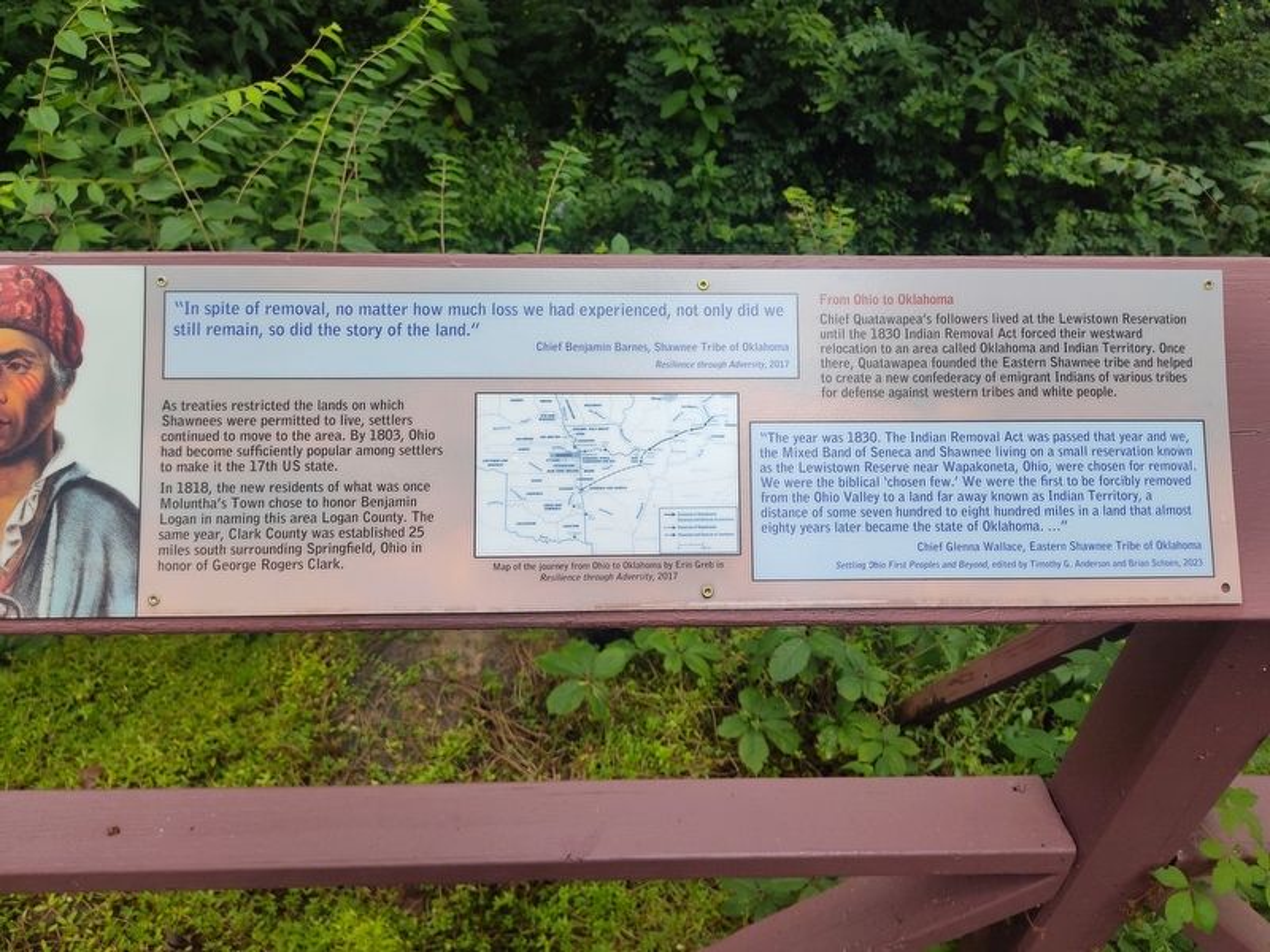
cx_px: 635
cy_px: 476
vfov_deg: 58.9
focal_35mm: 23
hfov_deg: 73.9
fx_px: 844
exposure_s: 1/200
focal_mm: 5.56
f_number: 1.8
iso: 156
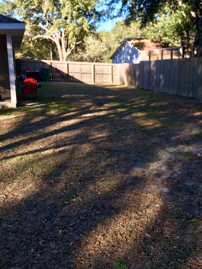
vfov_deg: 52.3
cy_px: 110
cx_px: 84
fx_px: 272
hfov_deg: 40.6
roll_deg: +1.8
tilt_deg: -7.0
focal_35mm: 35
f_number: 2.2
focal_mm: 4.15
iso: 25
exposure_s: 1/315
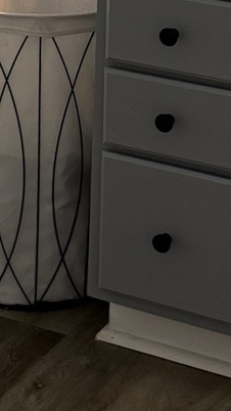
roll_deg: -2.0
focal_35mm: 150
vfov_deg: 13.4
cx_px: -161
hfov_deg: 7.9
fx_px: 1634
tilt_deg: -6.9
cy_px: -230
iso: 160
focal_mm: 6.76
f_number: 1.78
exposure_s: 1/60
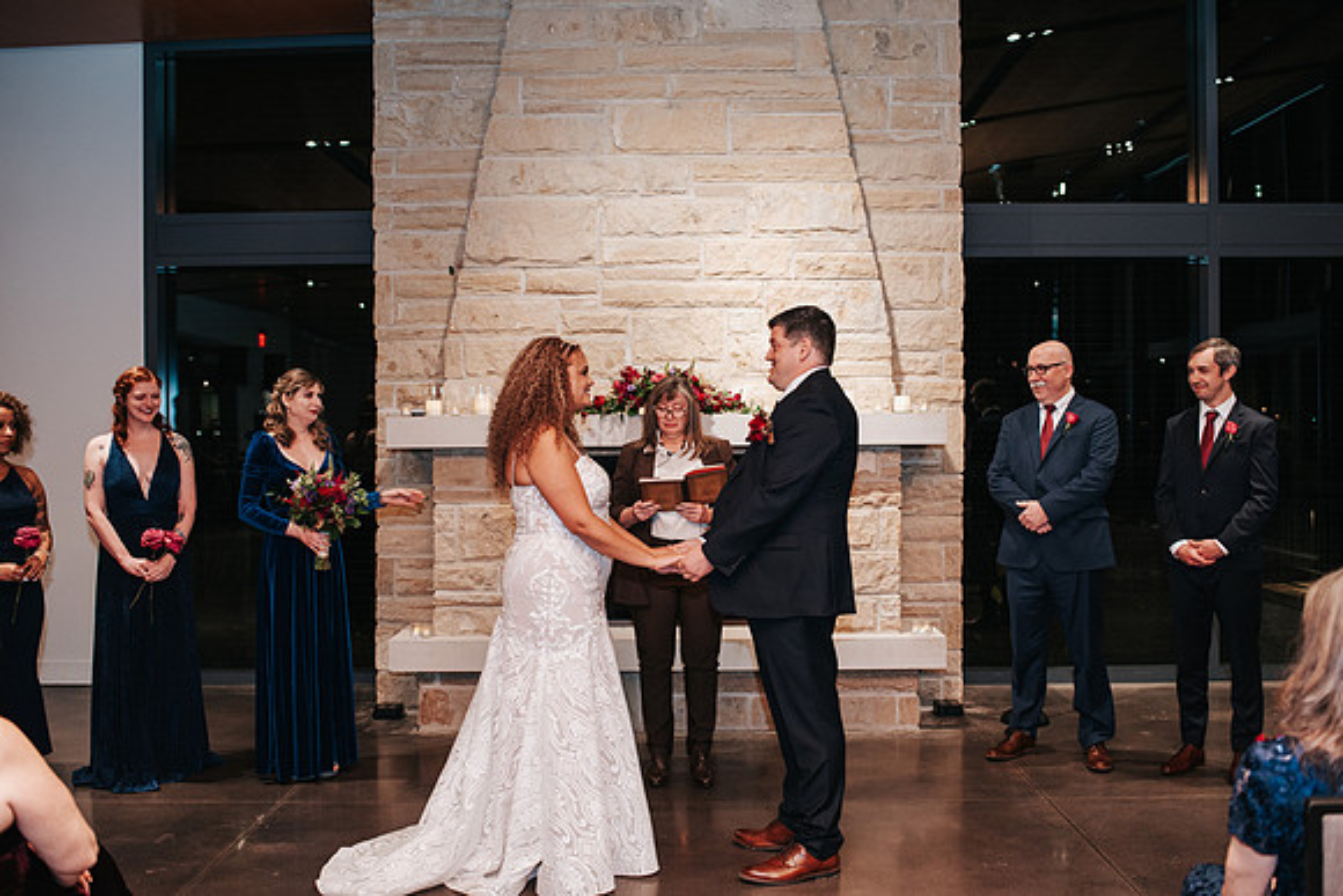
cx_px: 672
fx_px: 1311
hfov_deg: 54.2
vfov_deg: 37.7
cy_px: 448
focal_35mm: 35
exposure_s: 1/200
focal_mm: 35
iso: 1000
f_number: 2.8
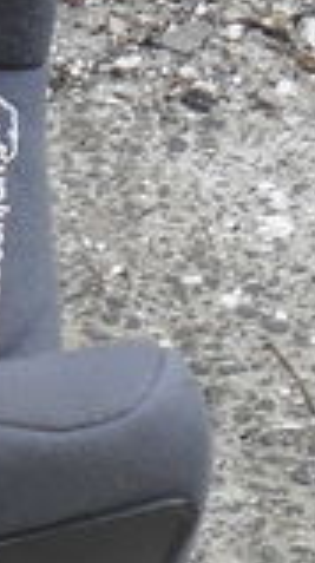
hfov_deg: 5.7
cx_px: -892
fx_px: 2757
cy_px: 627
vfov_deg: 11.5
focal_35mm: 185
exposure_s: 1/125
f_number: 3.5
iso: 100
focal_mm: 4.9
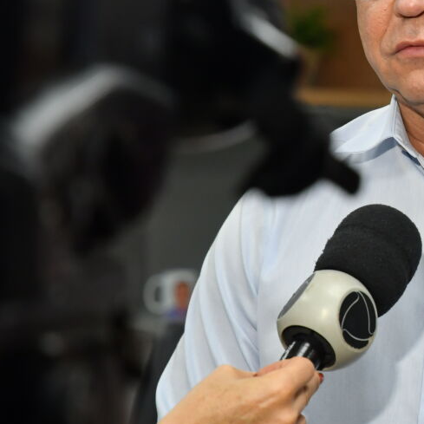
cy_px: 125
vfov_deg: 6.5
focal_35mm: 271
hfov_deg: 6.4
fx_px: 3755
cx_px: 494
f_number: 4
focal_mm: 80
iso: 500
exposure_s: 1/160
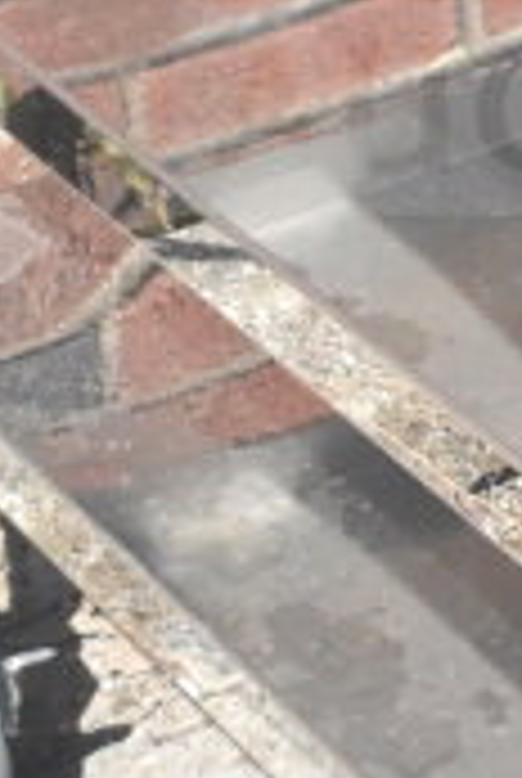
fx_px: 4974
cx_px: 675
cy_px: -142
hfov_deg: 6.0
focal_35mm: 230
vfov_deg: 8.8
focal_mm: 29
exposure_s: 1/1000
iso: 6400
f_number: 20
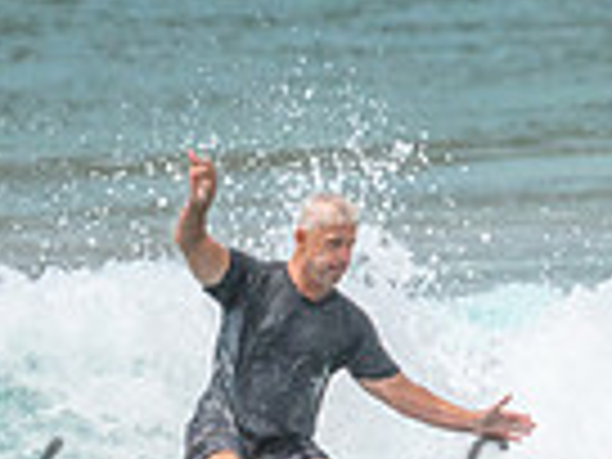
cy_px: 466
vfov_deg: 0.5
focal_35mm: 3284
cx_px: 441
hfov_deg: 0.6
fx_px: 58060
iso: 1000
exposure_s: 1/3200
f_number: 11
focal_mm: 800
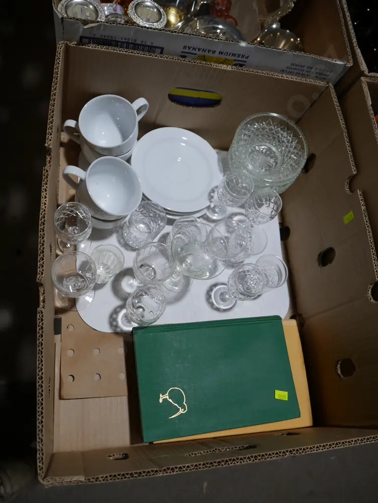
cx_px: 189
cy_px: 252
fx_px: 407
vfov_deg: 63.4
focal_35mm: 28
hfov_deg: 49.8
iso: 200
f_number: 4
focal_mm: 14
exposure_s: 1/160
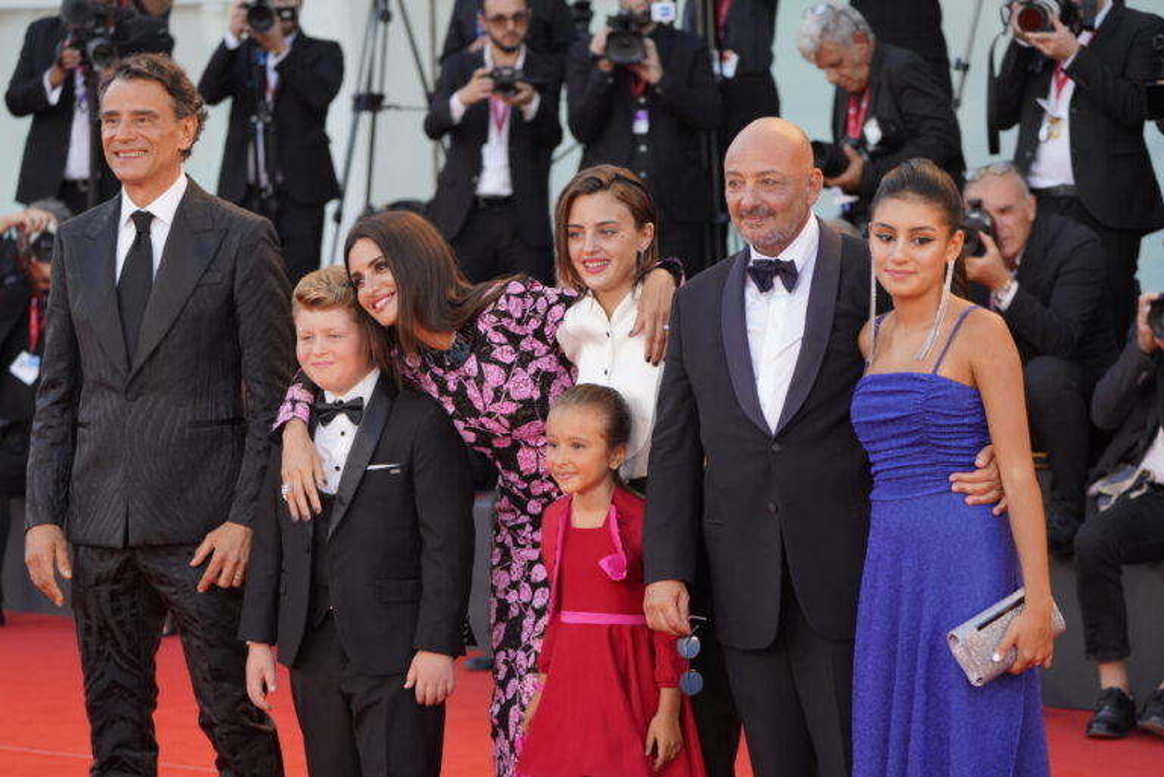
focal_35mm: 141
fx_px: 4561
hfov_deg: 14.5
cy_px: 388
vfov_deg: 9.7
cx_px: 582
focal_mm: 141
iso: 1250
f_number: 5
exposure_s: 1/320
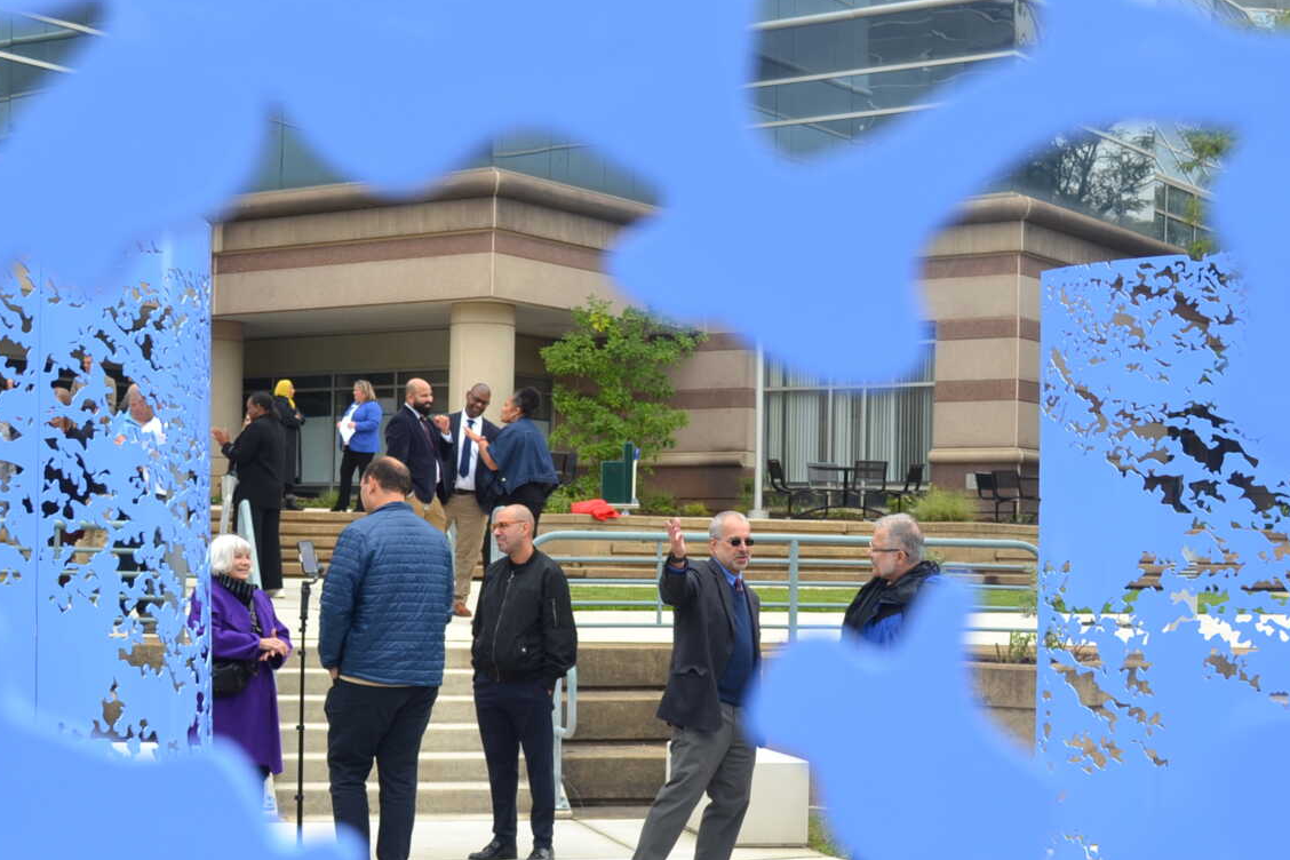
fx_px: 2211
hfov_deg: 32.5
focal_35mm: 62
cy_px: 539
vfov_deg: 22.0
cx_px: 662
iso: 125
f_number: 5.6
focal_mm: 29
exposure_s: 1/125
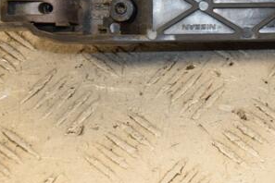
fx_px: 1436
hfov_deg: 10.8
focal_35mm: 188
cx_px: 271
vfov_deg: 7.3
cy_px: 2
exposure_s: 1/200
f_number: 5.6
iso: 800
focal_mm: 62
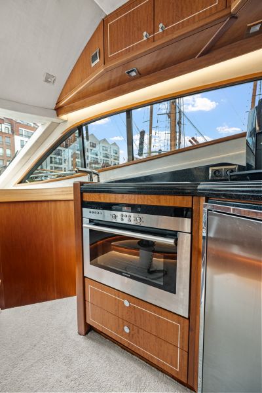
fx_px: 153
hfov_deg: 81.2
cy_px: 196
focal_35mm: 14
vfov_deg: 104.3
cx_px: 131
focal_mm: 14
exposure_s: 1/25
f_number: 6.3
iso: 1250
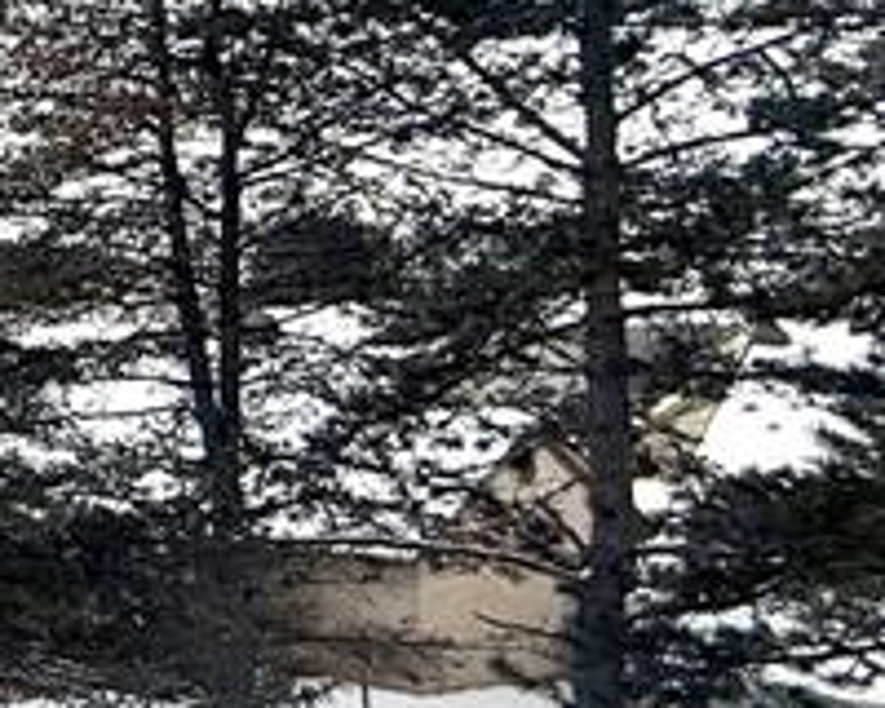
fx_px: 1833
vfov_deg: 21.9
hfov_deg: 16.5
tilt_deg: +2.3
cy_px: 332
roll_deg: +0.9
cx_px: -1080
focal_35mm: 70
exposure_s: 1/2165
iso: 50
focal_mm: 2.22
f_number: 2.2
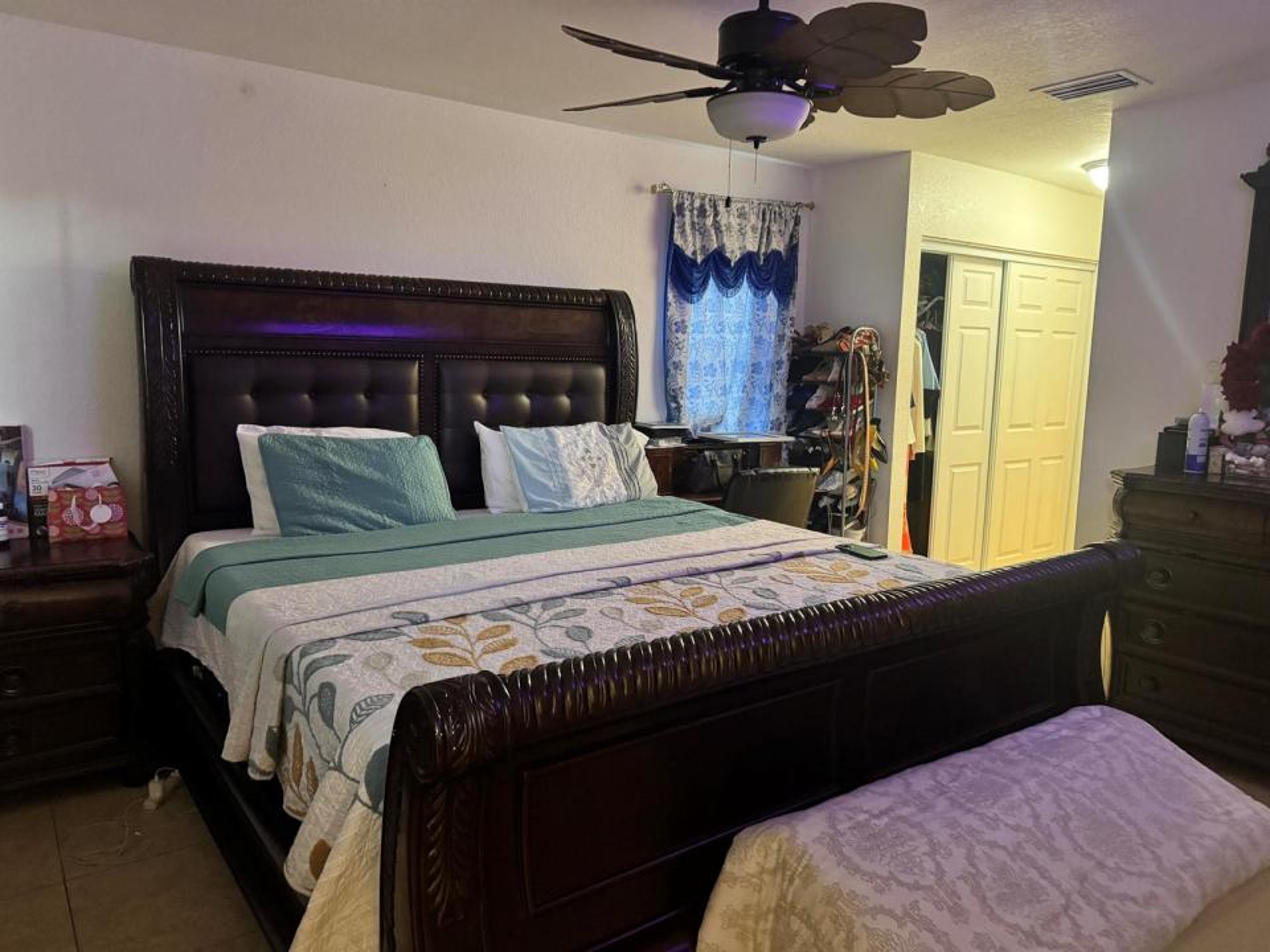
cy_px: 476
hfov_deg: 71.6
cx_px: 635
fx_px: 881
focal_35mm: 24
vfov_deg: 56.8
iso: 1000
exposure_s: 1/40
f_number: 1.78
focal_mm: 6.76
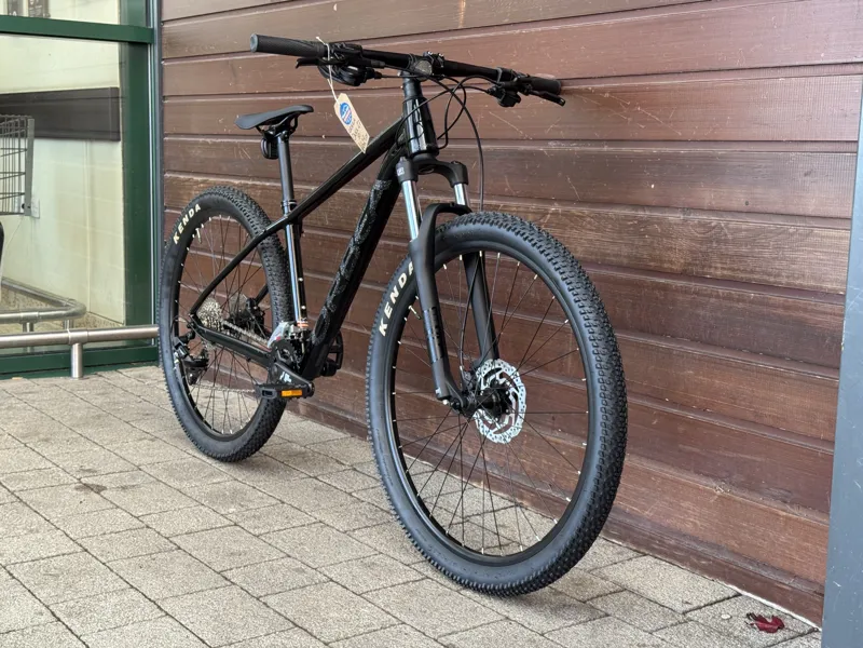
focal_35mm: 48
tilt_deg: -7.8
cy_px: 324
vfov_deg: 30.3
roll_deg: -1.2
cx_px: 432
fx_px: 1197
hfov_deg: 39.7
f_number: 1.78
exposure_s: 1/130
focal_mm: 6.76
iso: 80
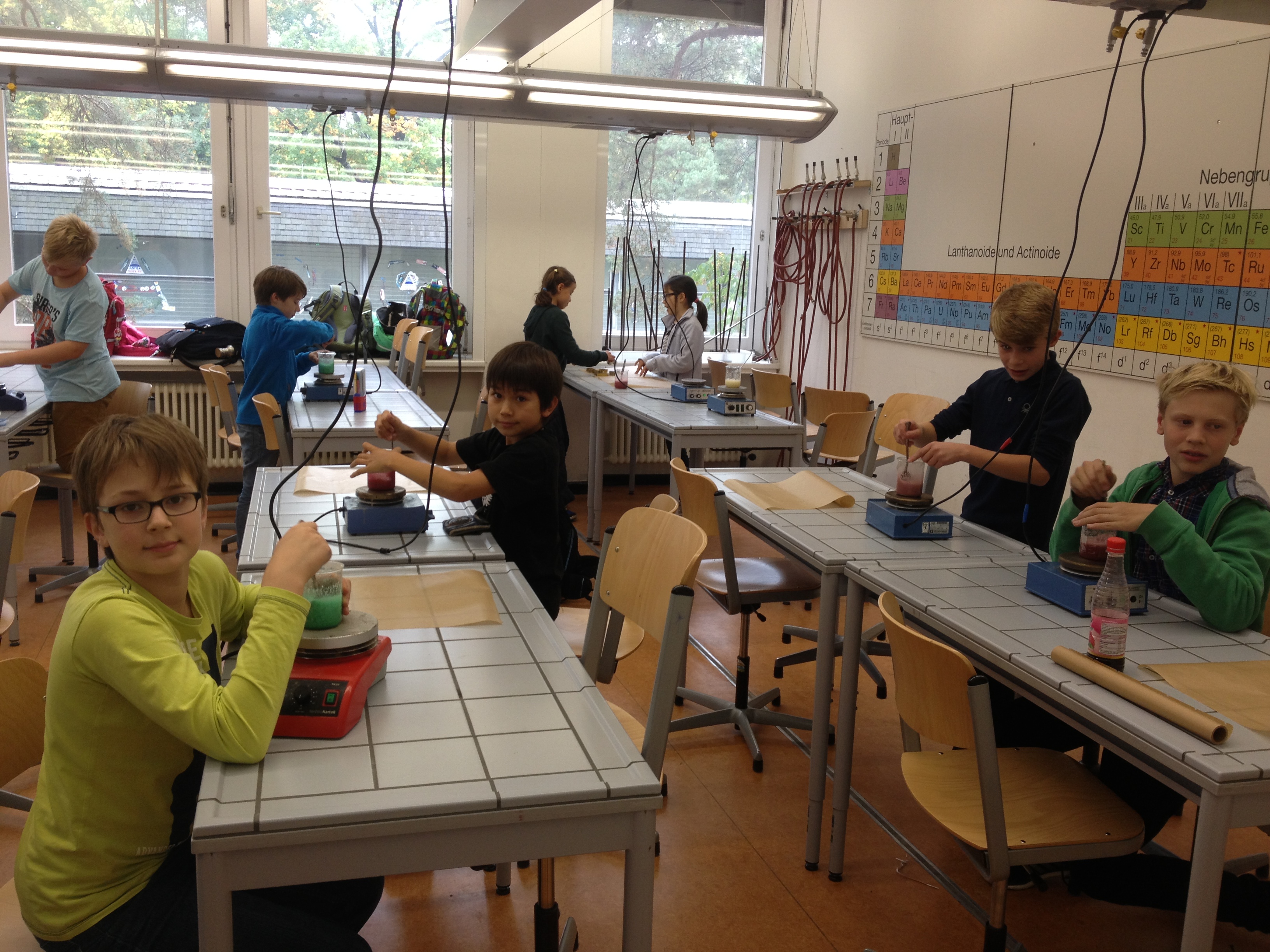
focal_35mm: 35
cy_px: 476
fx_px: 1284
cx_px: 635
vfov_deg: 40.7
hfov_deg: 52.6
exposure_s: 1/27
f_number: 2.4
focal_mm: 4.28
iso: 50
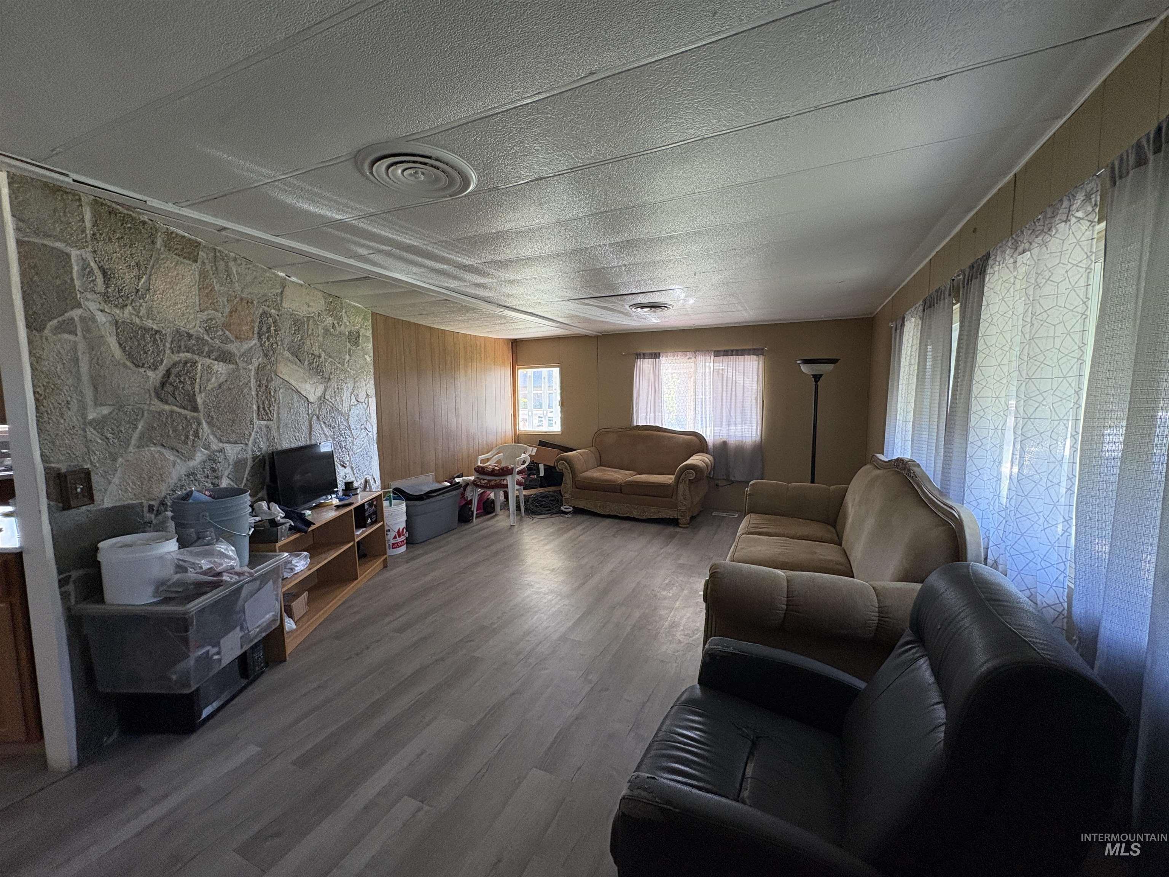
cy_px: 438
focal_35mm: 14
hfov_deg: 102.1
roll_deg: +0.4
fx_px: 473
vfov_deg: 85.7
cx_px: 584
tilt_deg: -5.2
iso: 250
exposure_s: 1/92
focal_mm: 2.22
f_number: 2.2
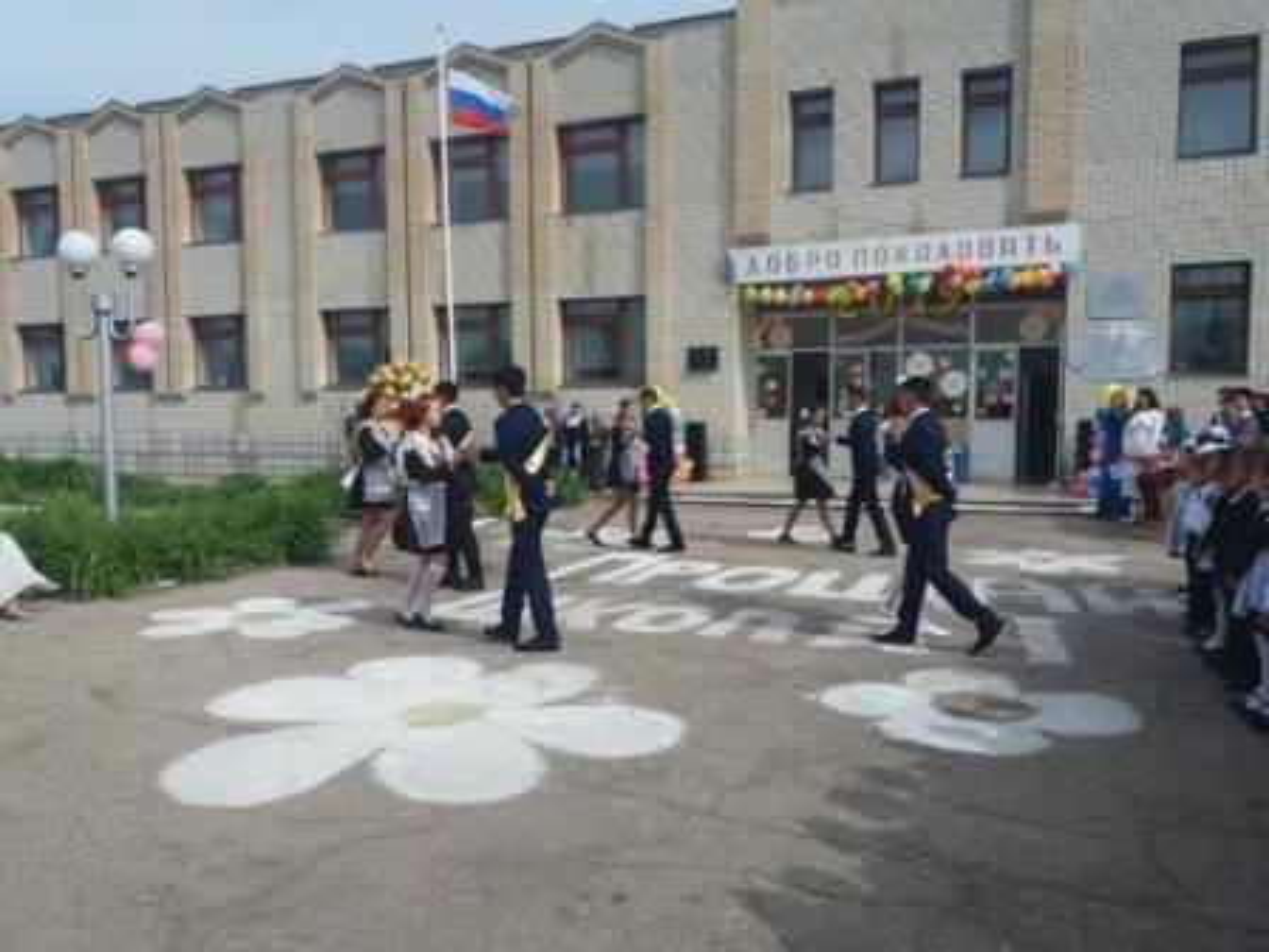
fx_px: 1026
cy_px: 476
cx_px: 634
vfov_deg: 49.7
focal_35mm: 28
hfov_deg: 63.4
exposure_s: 1/2036
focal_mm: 3.7
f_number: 1.9
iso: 64
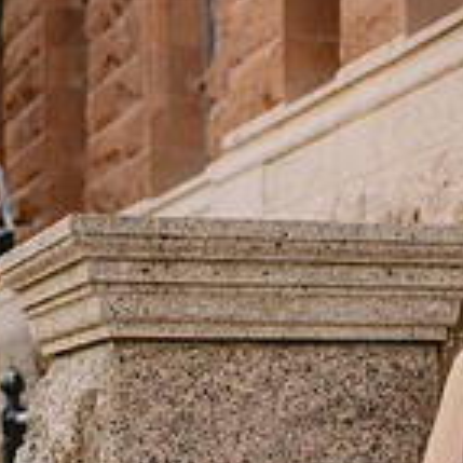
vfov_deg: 13.0
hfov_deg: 13.2
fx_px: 1982
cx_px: 385
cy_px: 563
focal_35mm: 131
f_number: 3.2
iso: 1000
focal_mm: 49
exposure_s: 1/2000
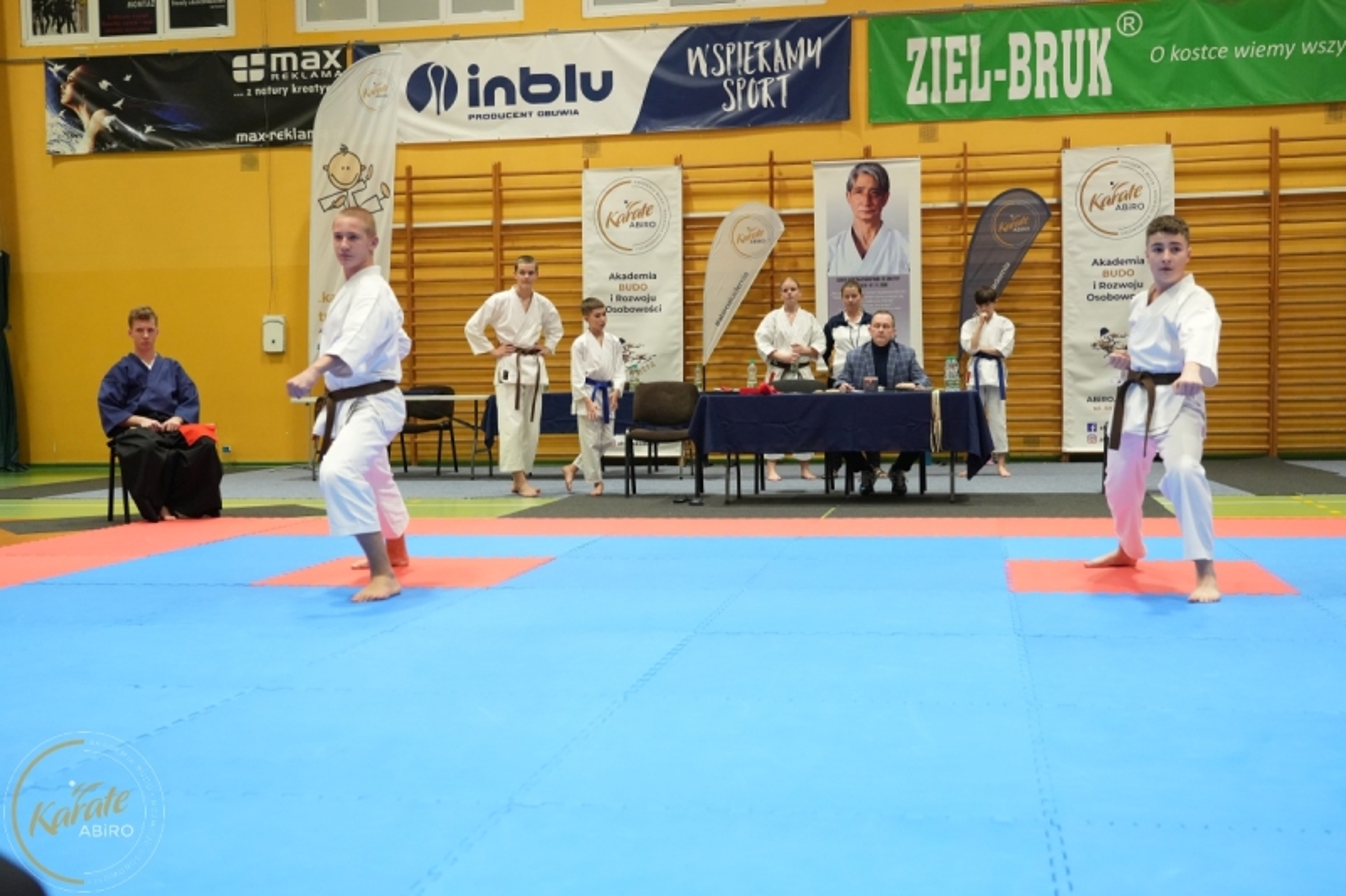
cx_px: 673
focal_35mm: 40
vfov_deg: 33.4
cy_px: 448
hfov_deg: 48.5
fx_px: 1495
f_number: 4.5
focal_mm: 40
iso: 5000
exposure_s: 1/250
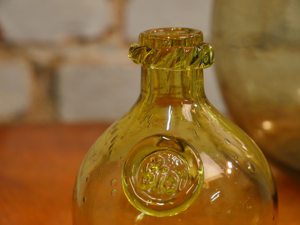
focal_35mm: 120
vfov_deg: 12.3
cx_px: 150
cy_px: 112
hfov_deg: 16.4
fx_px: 1040
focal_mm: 60
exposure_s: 1/50
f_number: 5.6
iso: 1600
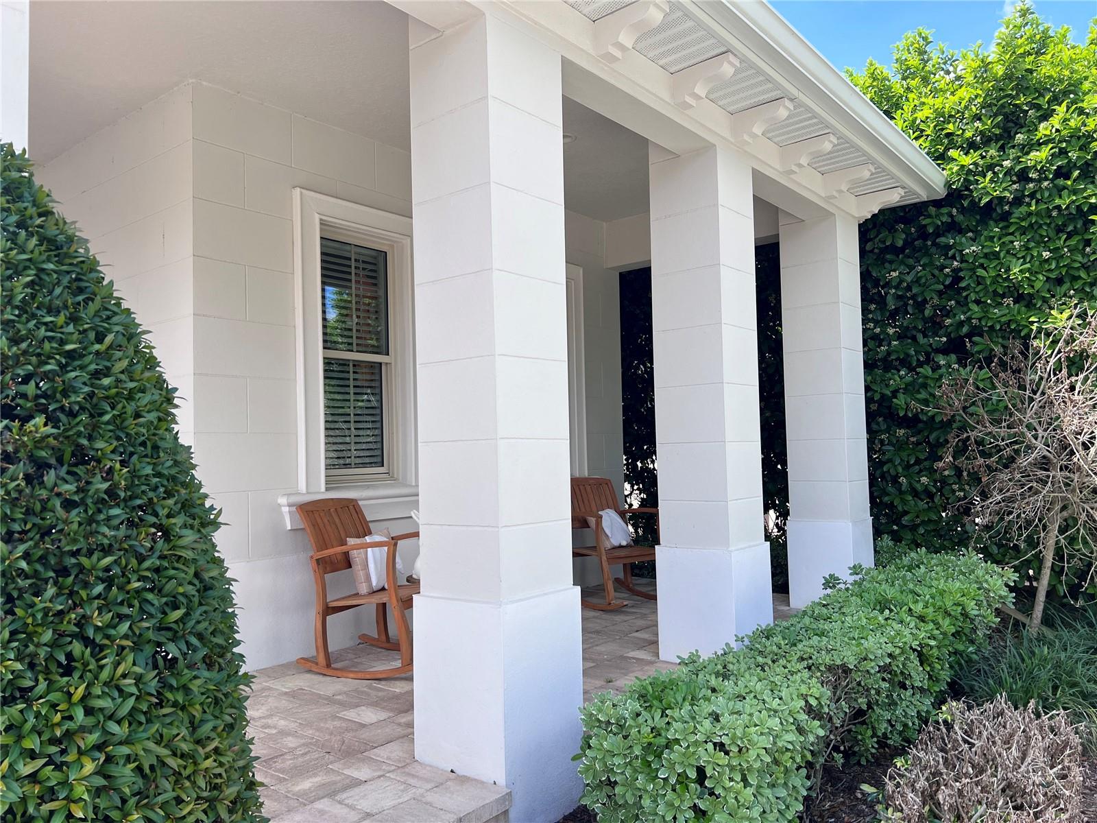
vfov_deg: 53.1
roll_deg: +1.7
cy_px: 412
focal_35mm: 26
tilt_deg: +2.6
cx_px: 548
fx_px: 824
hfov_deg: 67.3
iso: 50
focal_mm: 5.7
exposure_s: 1/1159
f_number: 1.5
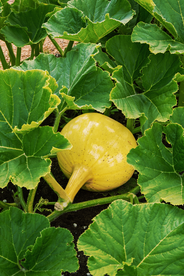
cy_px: 138
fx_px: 452
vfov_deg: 33.9
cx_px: 92
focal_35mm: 59
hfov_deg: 23.0
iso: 200
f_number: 10
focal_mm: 39.6
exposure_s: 1/60
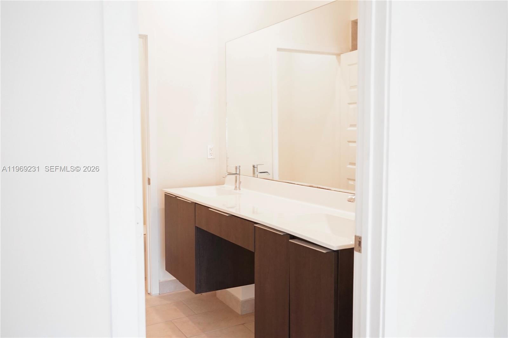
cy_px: 169
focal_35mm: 31
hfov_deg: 60.3
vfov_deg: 42.3
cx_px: 254
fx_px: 437
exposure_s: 1/60
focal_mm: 21
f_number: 4
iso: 800
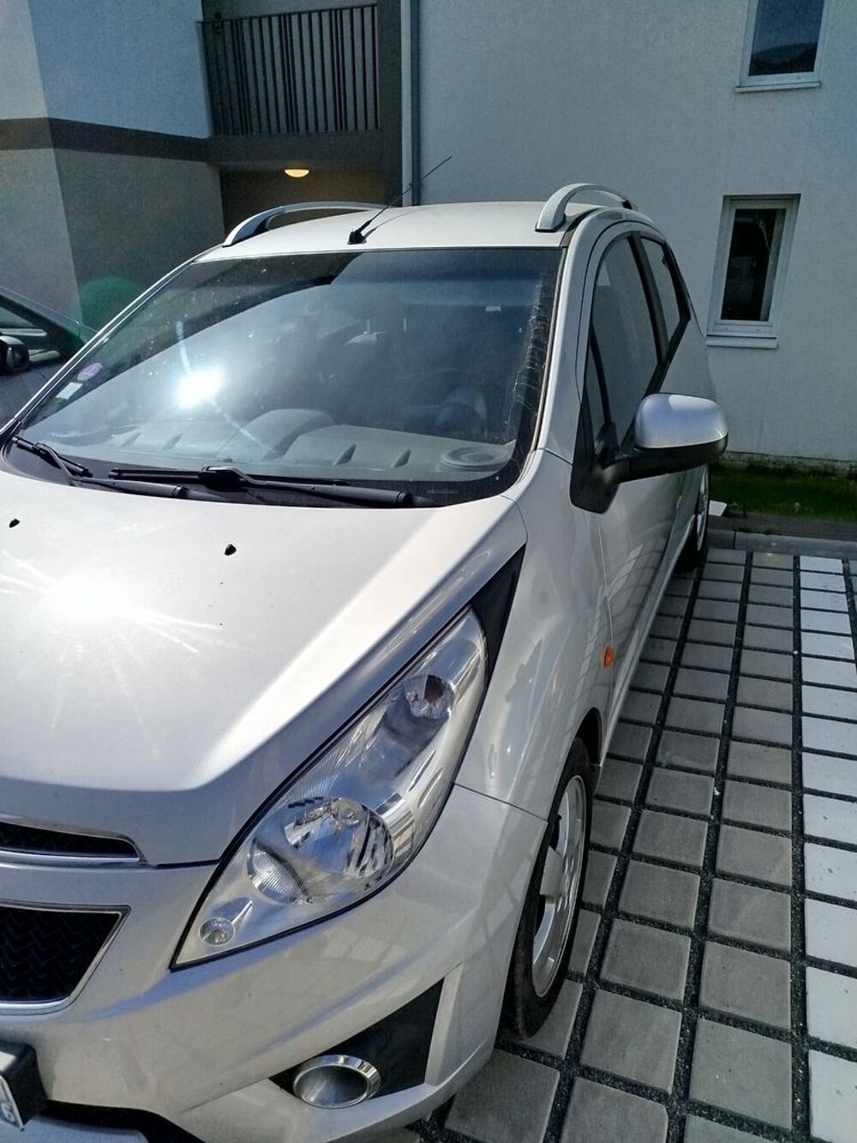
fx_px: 792
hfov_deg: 56.8
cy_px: 572
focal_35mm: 24
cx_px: 428
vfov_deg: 71.6
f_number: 1.7
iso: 50
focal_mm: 5.31
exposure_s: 1/3221
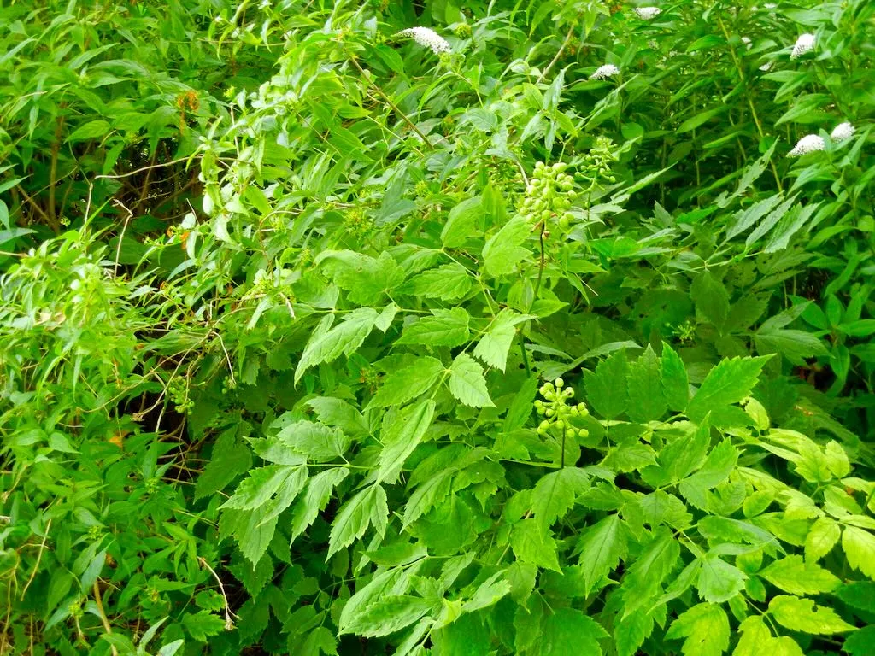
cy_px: 328
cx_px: 438
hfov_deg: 28.6
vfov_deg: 21.6
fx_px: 1719
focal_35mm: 68
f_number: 4.1
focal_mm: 12.2
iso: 400
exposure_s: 1/24.8
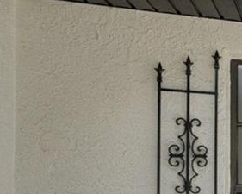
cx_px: 616
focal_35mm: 80
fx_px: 573
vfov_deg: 18.2
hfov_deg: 13.9
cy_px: 232
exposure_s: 1/2000
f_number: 4.5
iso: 400
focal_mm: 10
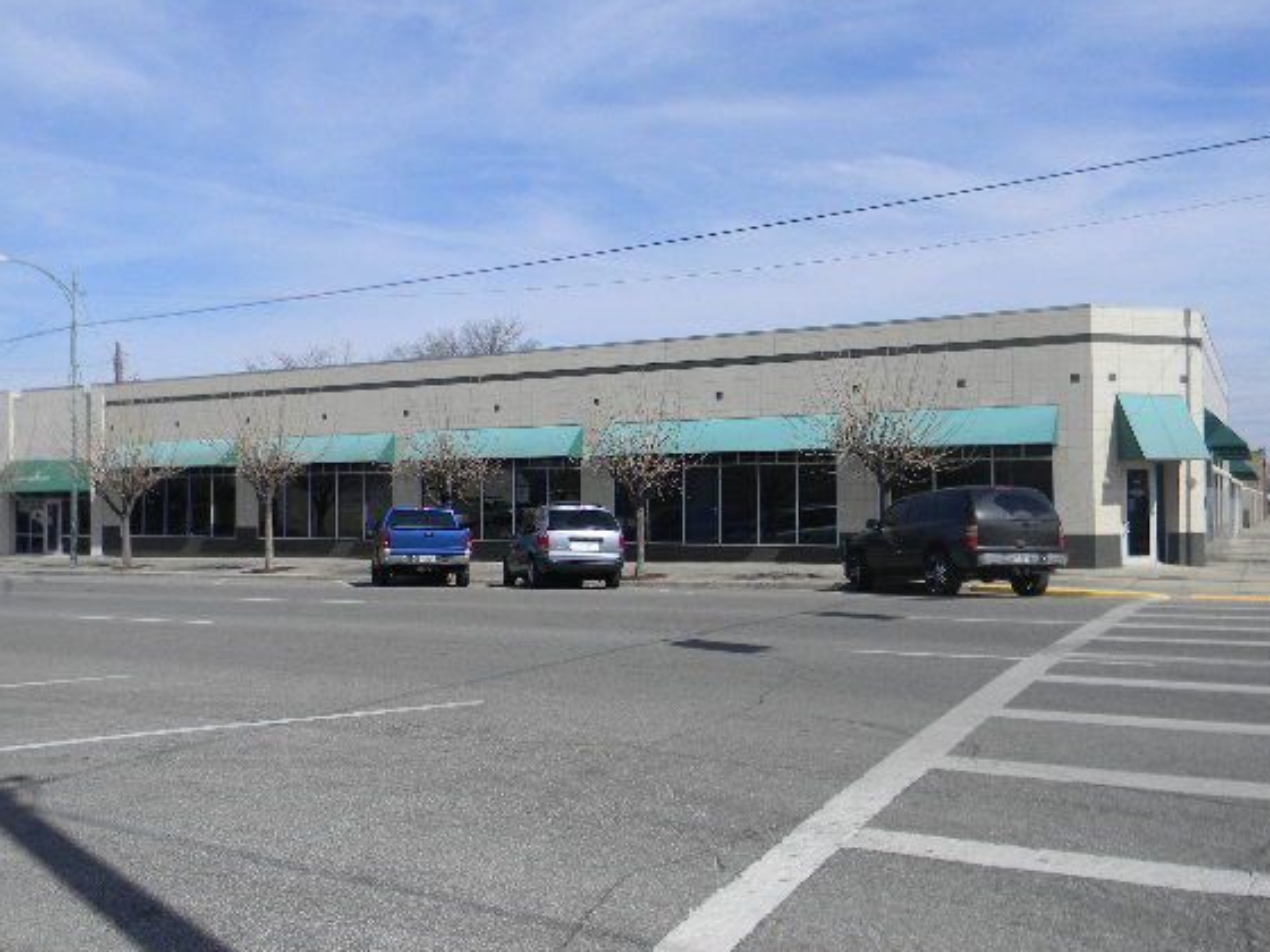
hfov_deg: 56.8
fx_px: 1174
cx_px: 651
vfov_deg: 44.2
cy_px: 465
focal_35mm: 32
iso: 80
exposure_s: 1/316
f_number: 7
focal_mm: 5
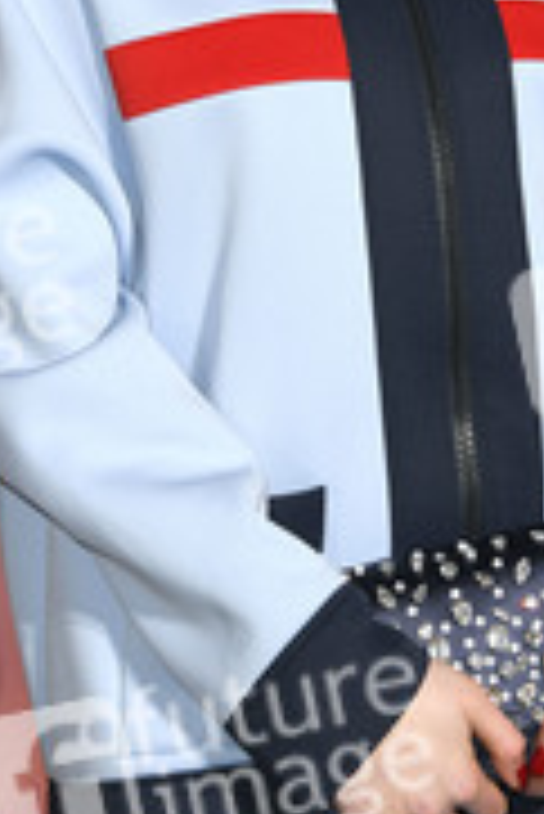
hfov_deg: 6.4
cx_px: 333
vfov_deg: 9.5
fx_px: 4886
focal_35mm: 216
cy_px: 90
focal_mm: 98
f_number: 6.3
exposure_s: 1/160
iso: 500
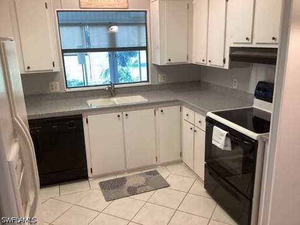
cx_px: 150
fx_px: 269
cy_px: 112
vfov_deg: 45.4
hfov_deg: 58.4
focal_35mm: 31
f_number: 2.4
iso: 200
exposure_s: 1/60
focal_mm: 3.3
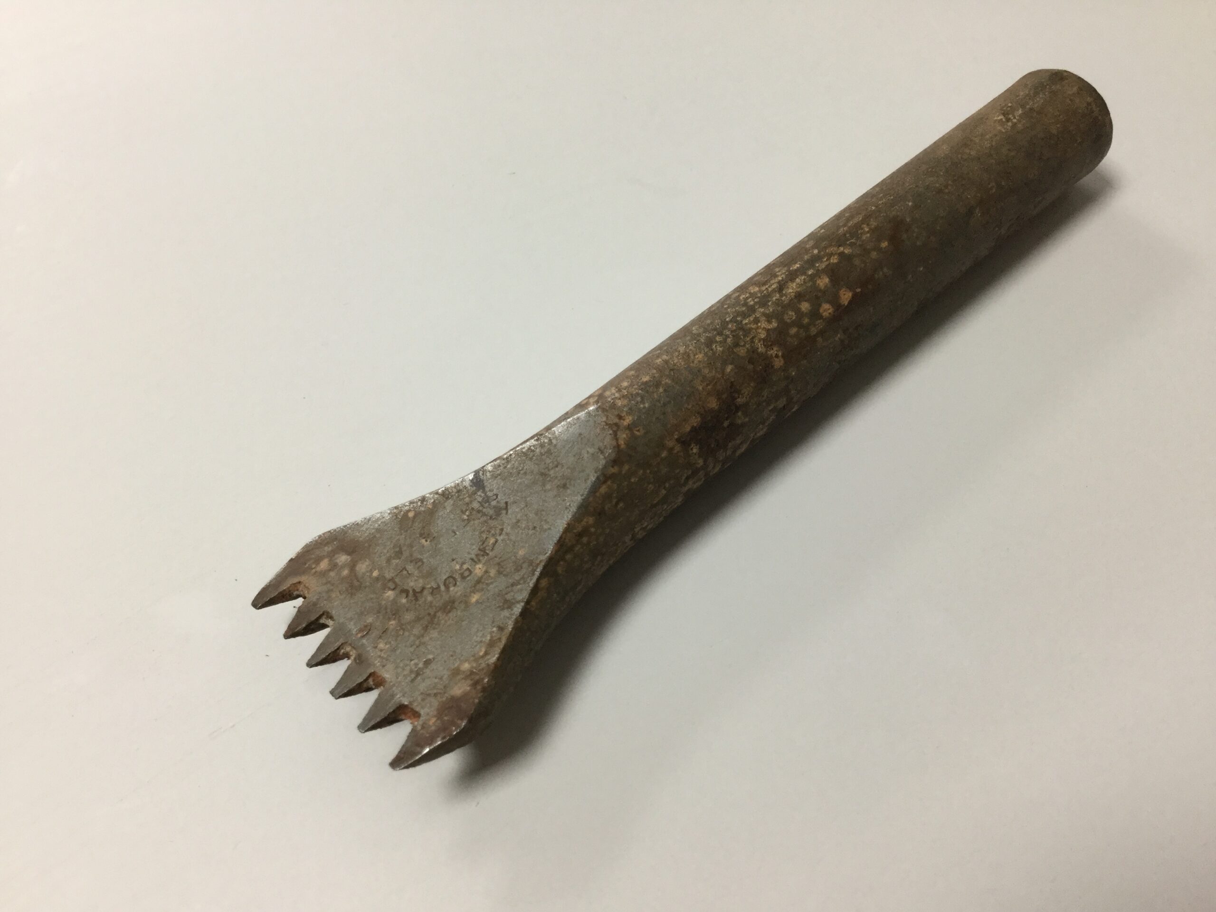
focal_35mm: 31
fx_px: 1089
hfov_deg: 58.4
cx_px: 608
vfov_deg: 45.4
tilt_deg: -55.3
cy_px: 456
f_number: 2.4
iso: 64
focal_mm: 3.3
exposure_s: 1/33
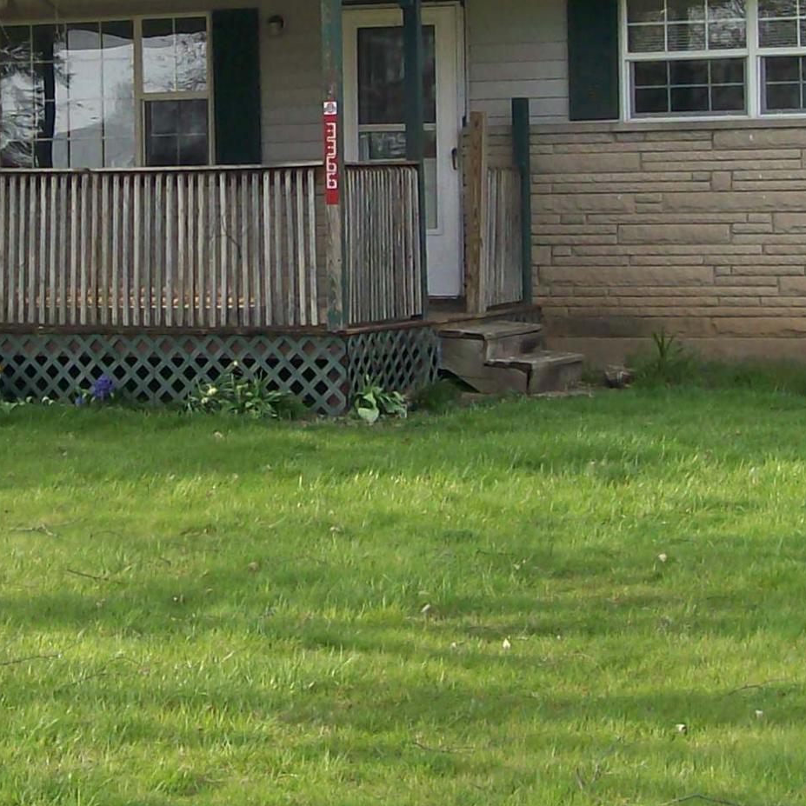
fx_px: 2713
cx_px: 189
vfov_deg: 16.8
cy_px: 227
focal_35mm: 103
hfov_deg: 16.8
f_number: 2.7
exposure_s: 1/461
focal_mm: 6
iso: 80
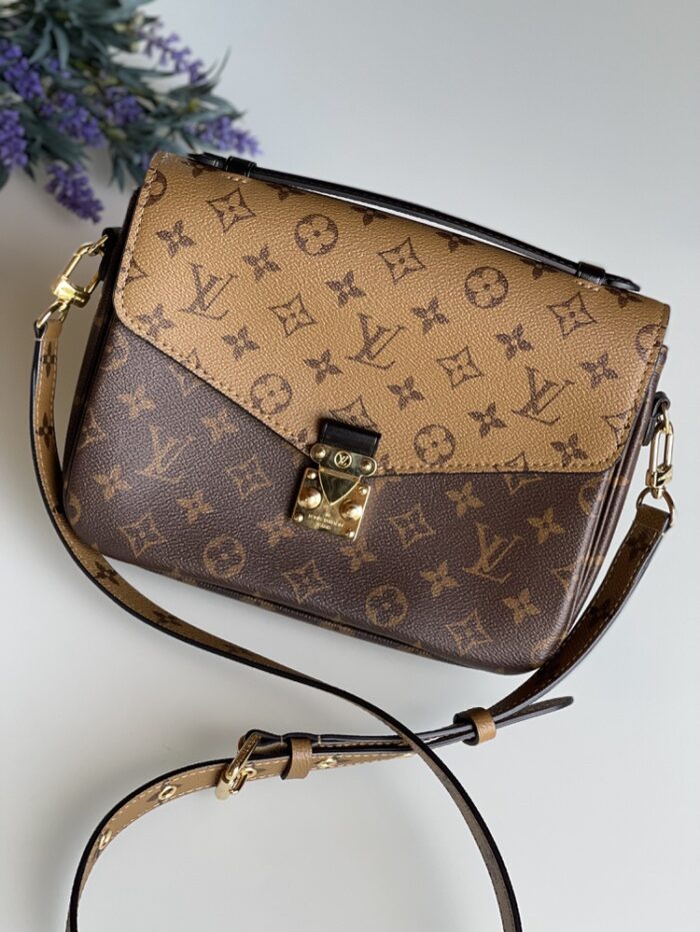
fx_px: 1725
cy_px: 466
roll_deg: -16.8
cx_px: 350
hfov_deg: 22.9
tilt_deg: -38.9
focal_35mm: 64
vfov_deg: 30.3
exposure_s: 1/121
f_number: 2.2
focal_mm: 7.5
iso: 125
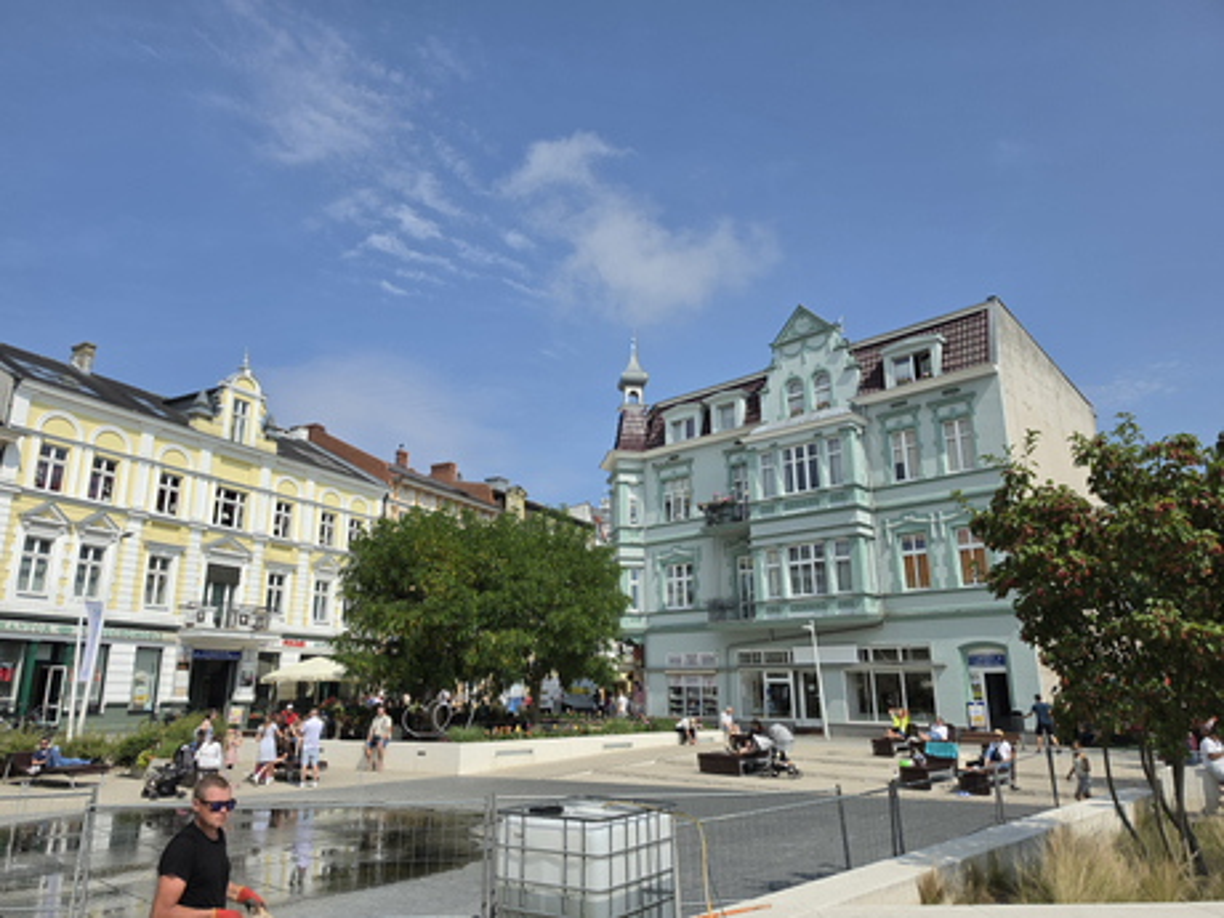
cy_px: 459
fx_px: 813
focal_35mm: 23
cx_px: 612
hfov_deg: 73.9
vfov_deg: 58.9
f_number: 1.4
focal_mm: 6.5
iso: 50
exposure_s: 1/7939
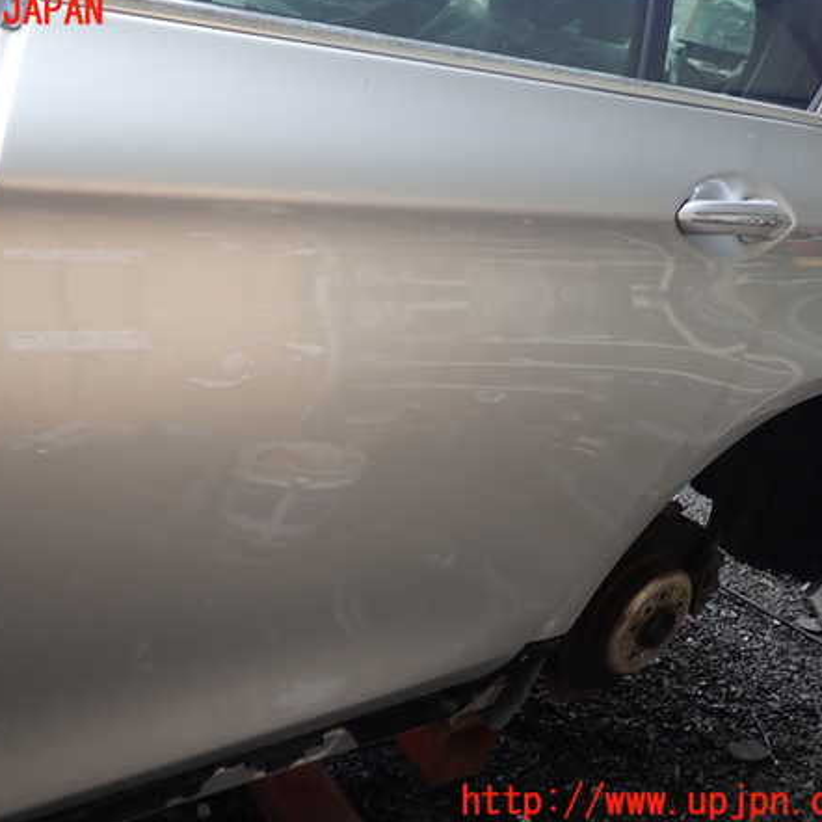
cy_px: 407
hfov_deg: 45.8
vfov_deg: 46.0
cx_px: 324
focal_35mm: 36
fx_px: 967
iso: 100
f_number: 2.3
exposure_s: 1/100
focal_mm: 5.4
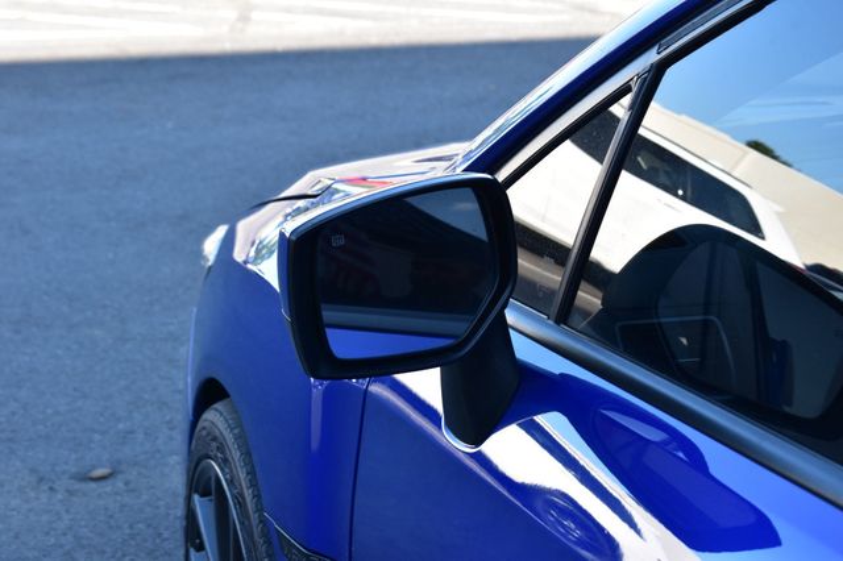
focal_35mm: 82
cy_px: 280
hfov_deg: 24.6
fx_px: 1931
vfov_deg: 16.5
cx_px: 422
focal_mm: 55
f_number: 9
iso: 400
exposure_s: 1/125
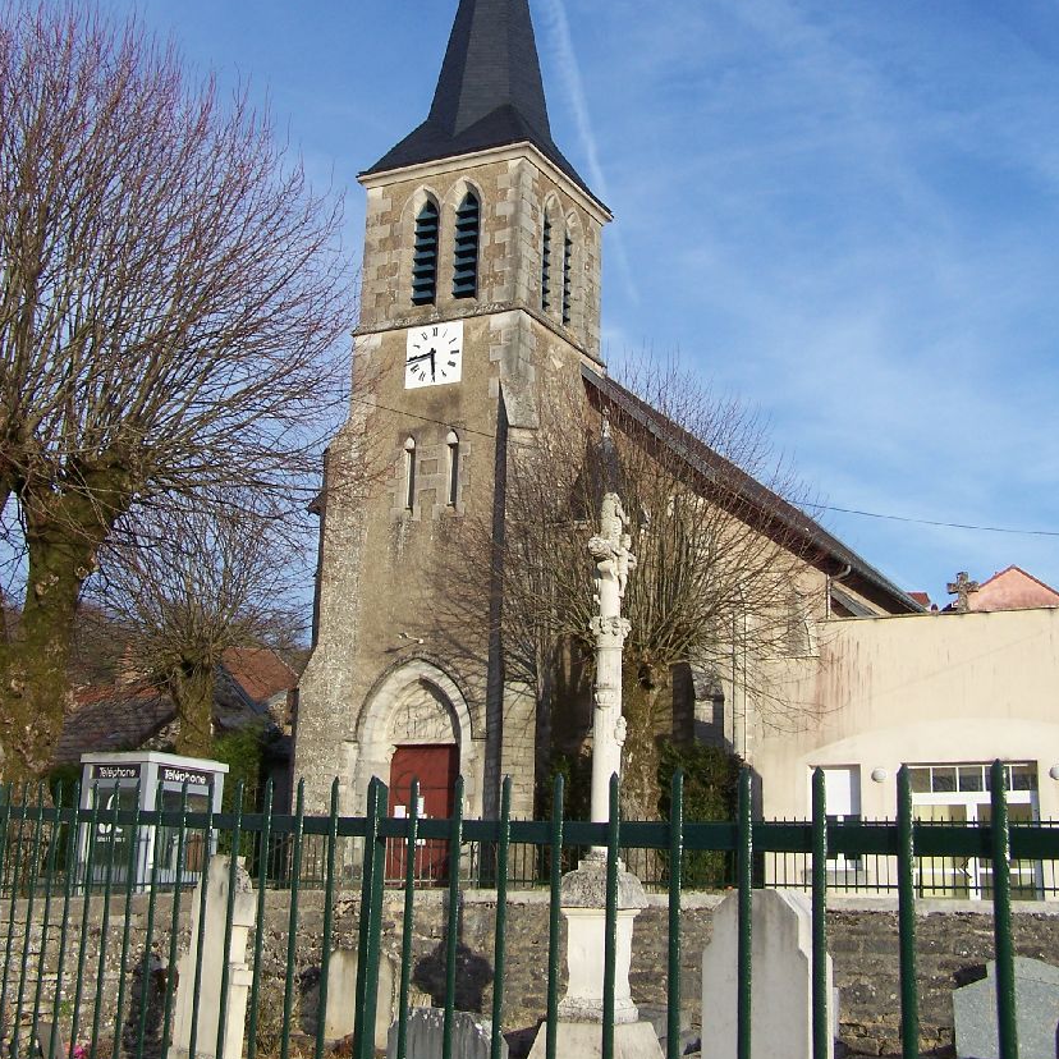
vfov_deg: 37.4
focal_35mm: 45
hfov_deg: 37.6
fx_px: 1558
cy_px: 412
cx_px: 530
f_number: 4
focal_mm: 6.3
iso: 80
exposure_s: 1/500
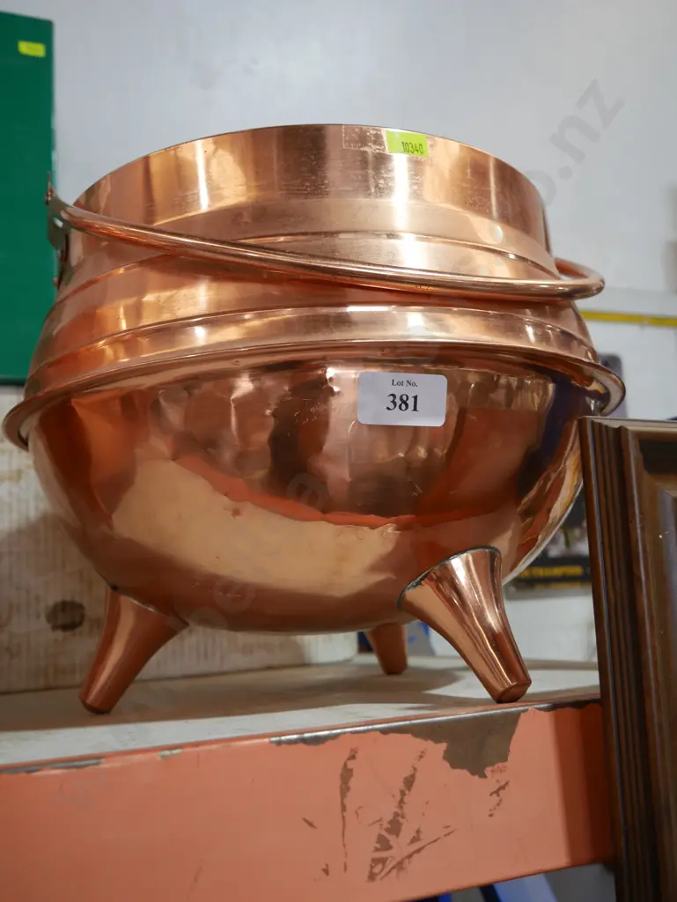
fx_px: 834
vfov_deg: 56.8
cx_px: 338
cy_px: 451
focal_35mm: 32
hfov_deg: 44.2
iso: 320
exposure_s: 1/60
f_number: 4
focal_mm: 16
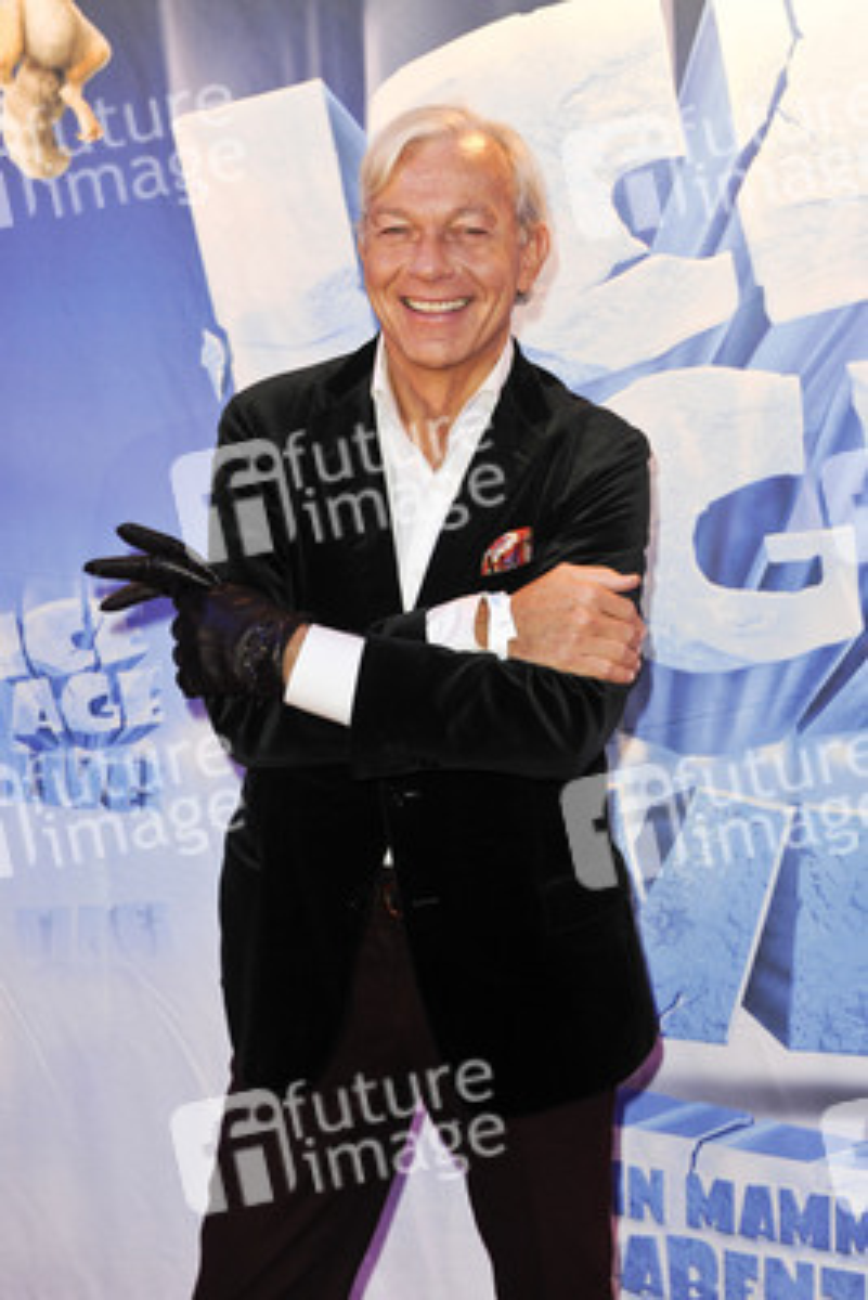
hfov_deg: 20.6
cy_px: 650
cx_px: 434
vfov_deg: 30.5
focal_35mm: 66
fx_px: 2385
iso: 1600
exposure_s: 1/200
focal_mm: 66
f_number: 5.6
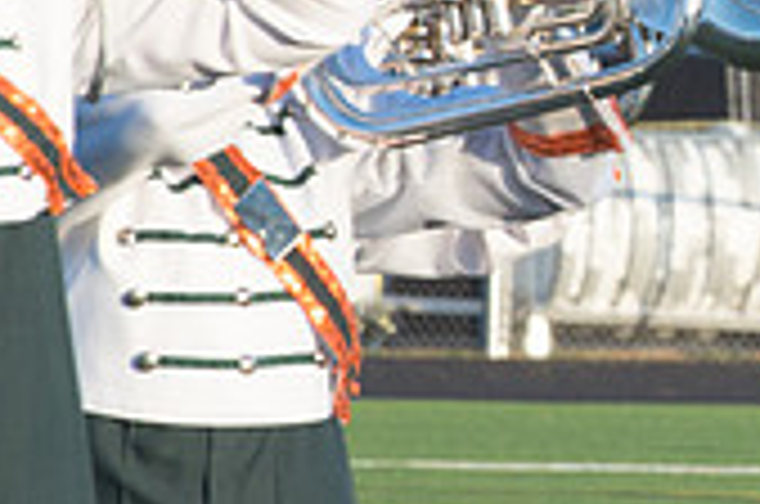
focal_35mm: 1033
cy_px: 98
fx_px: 21766
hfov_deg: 2.0
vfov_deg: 1.3
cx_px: 923
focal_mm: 240
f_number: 13
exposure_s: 1/640
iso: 640
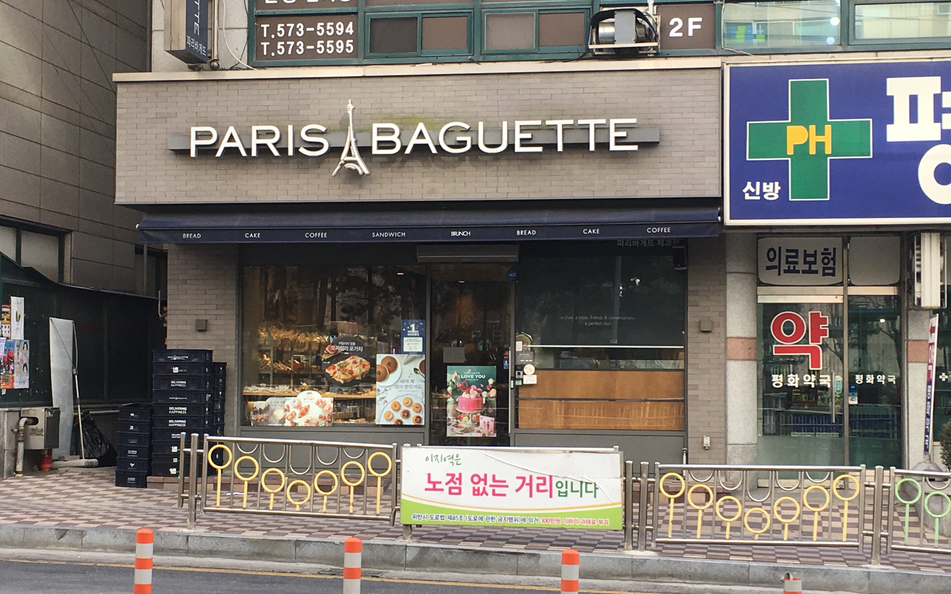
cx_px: 475
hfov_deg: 32.0
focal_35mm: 64
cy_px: 304
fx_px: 1659
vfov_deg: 20.3
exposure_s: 1/170
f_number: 2.2
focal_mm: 4.15
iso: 25
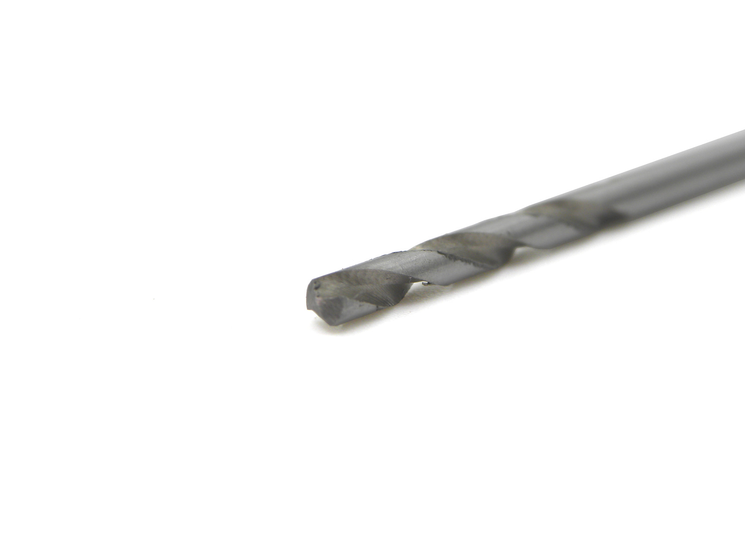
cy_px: 280
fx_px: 2045
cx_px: 372
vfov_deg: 15.6
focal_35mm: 95
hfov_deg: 20.7
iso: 64
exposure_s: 1/128
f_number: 4
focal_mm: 16.9
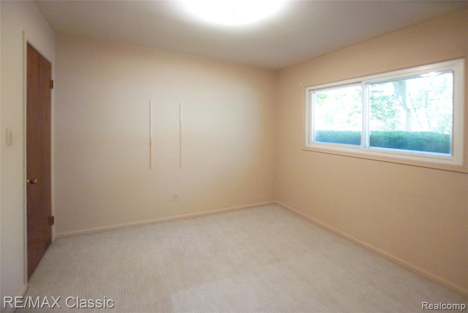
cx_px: 234
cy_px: 156
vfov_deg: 77.4
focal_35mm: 15
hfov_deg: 100.4
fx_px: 195
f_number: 3.5
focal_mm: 10
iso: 2500
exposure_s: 1/100
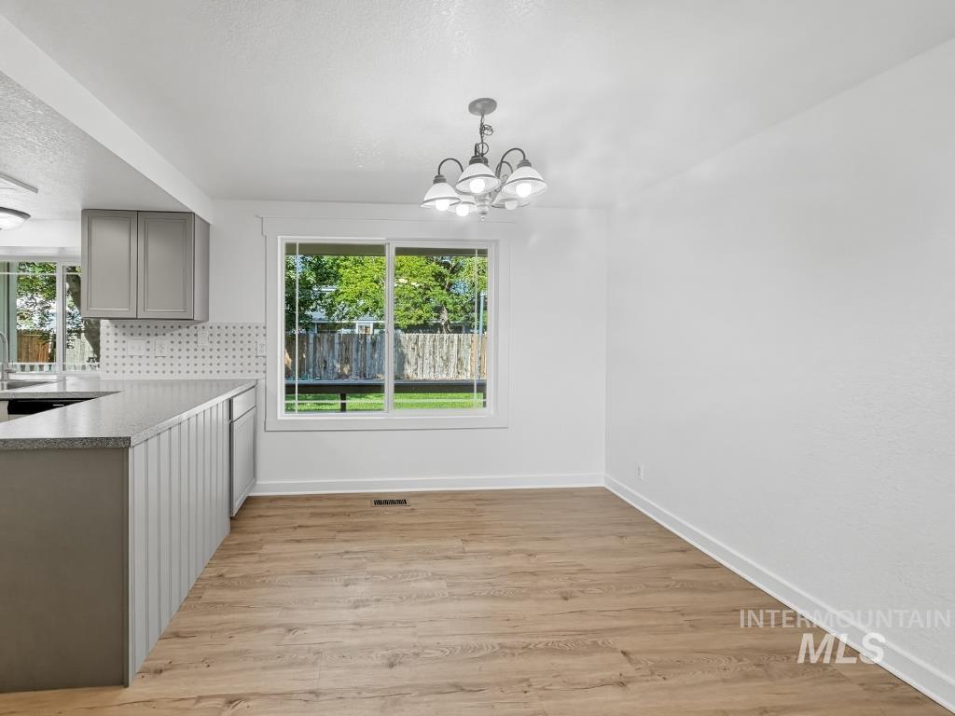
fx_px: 386
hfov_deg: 102.1
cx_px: 478
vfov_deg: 85.7
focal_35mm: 14
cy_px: 358
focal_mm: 2.2
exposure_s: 1/120
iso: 100
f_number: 2.2
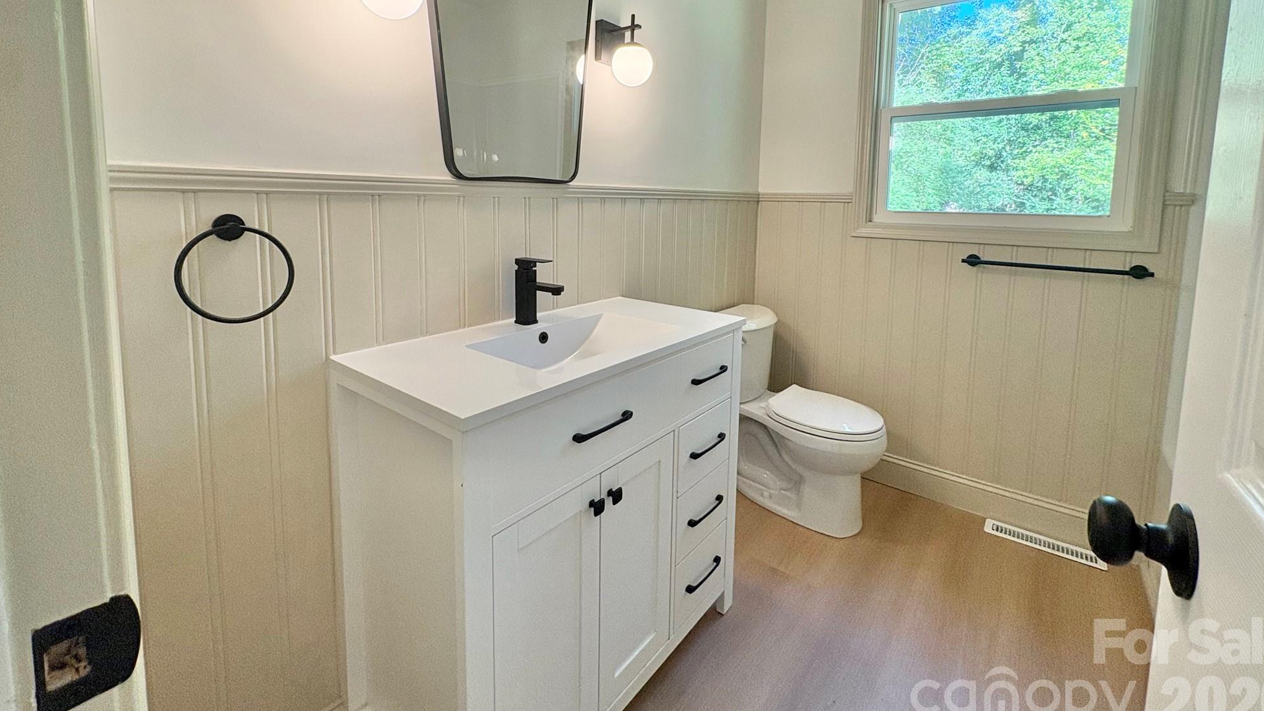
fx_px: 536
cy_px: 249
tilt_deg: -5.6
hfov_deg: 99.4
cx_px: 637
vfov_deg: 65.6
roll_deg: -1.5
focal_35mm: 16
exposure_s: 1/88
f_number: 2.2
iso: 200
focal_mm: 2.22
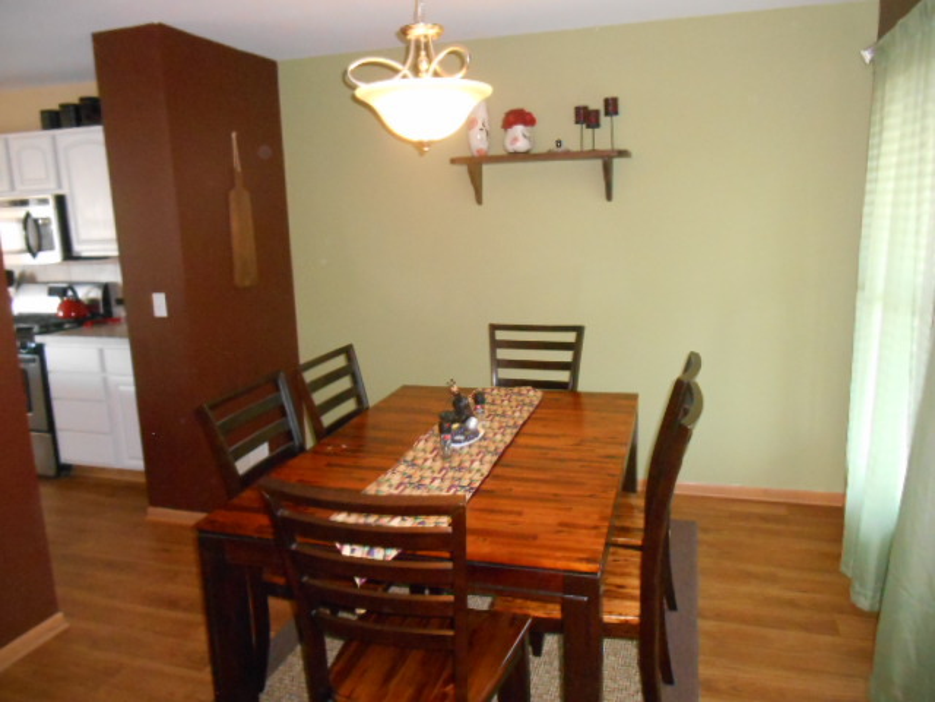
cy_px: 351
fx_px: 702
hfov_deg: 67.3
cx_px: 468
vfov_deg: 53.1
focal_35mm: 26
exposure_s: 1/25
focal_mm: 4.7
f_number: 3.4
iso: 720
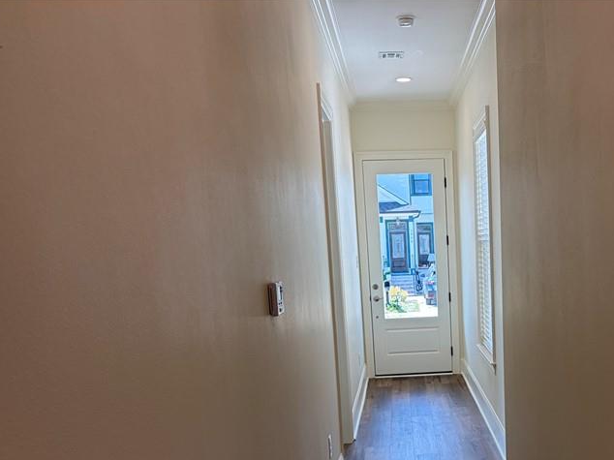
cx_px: 465
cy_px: 368
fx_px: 745
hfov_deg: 43.3
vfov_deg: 33.3
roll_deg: +1.7
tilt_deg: -10.2
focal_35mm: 42
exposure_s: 1/178
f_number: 1.6
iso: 40
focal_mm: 5.96
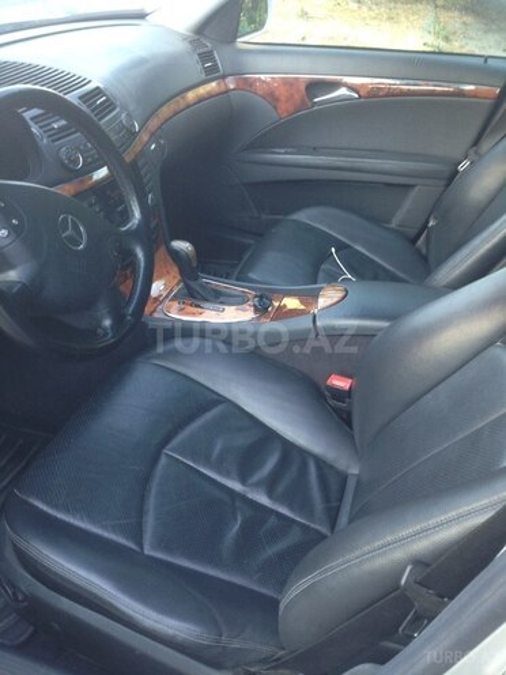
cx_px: 253
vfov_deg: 55.4
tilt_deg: -34.4
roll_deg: -6.7
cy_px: 338
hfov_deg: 42.9
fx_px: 643
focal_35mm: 33
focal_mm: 4.12
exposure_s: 1/20
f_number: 2.4
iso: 64
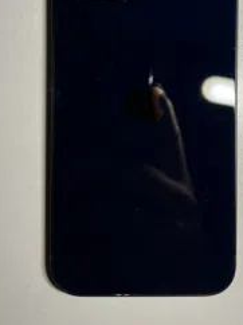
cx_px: 141
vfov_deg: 42.9
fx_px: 403
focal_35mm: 43
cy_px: 94
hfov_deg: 33.5
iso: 80
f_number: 1.5
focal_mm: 5.7
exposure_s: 1/121
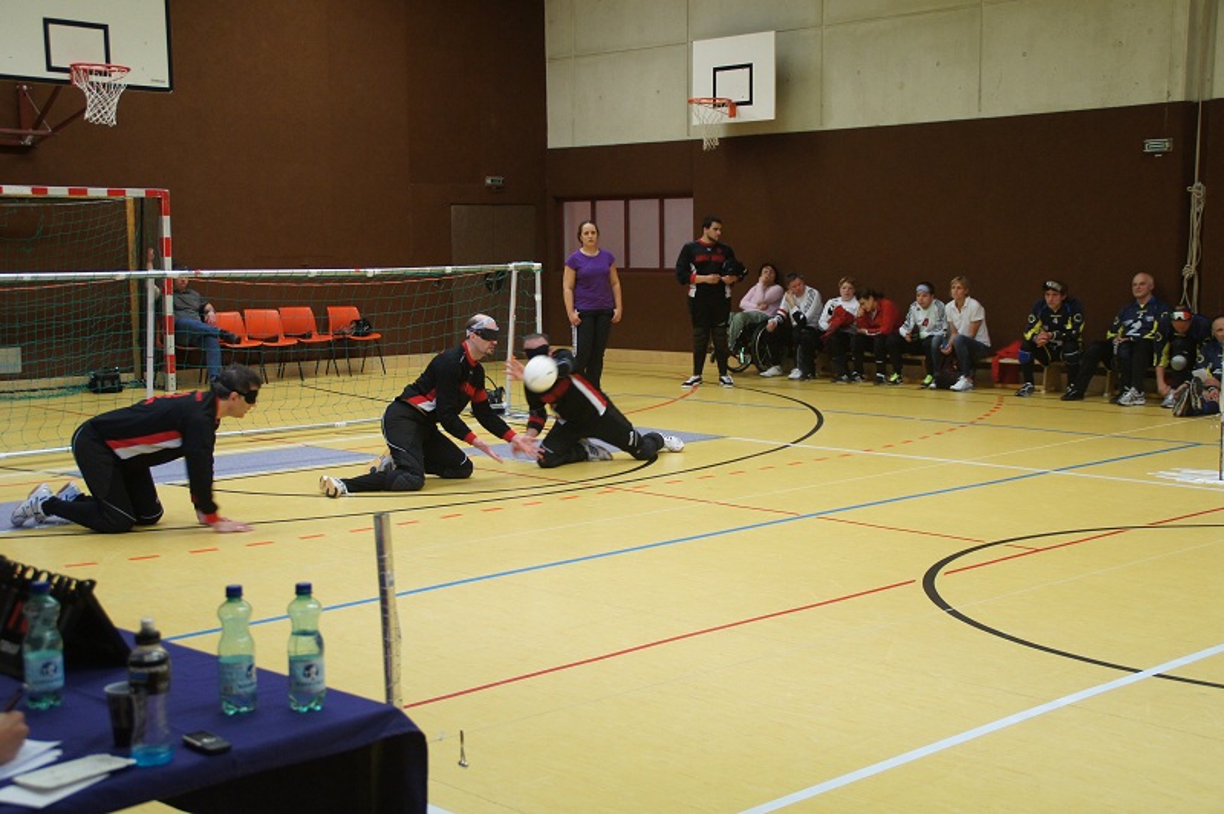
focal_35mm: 45
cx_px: 612
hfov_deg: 43.6
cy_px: 407
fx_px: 1529
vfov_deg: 29.8
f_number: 4
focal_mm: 30
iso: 1000
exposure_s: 1/50
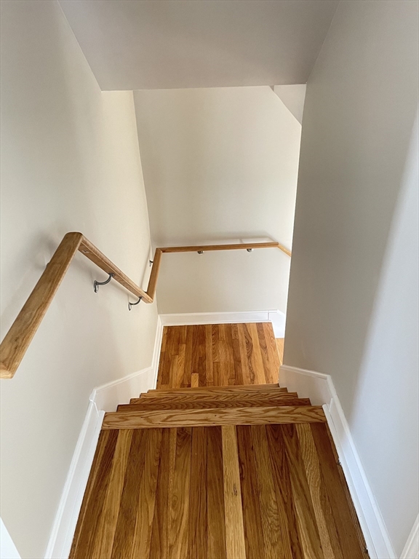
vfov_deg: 67.3
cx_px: 210
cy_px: 280
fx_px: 420
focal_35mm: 26
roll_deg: +1.7
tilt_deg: -30.6
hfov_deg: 53.1
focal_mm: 4.2
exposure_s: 1/60
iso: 500
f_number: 1.6
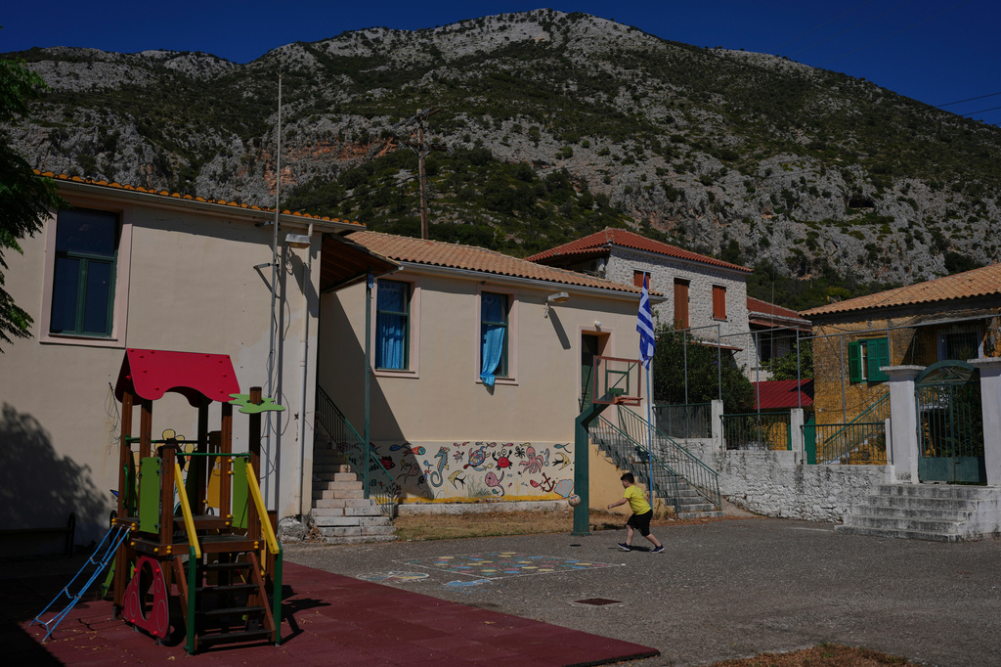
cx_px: 500
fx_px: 973
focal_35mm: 35
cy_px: 334
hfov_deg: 54.4
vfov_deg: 37.8
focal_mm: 35
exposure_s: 1/12800
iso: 50
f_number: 2.2
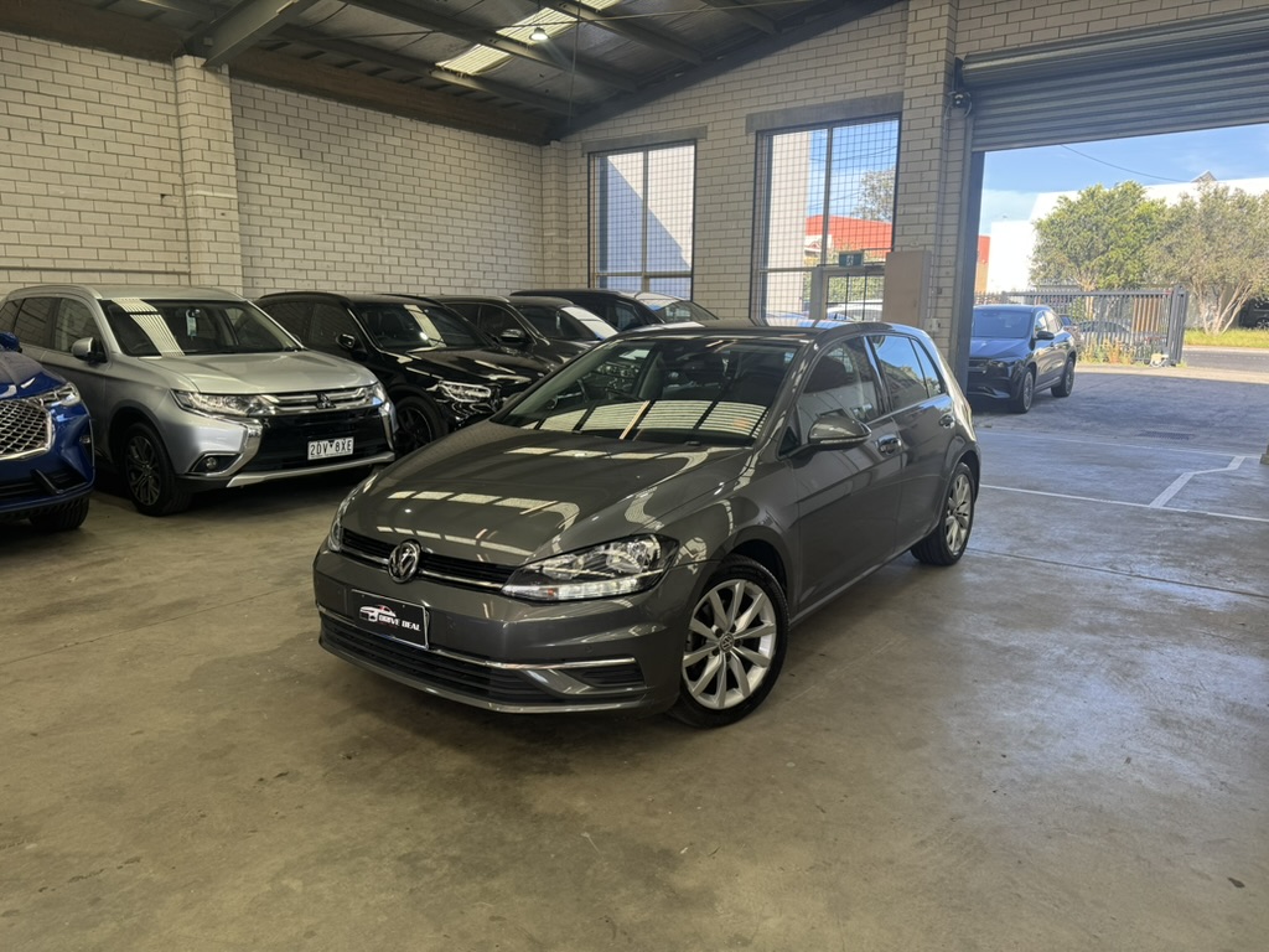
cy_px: 476
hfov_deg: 71.6
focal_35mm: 24
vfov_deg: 56.8
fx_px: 880
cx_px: 634
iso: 80
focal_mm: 6.76
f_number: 1.78
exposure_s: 1/334
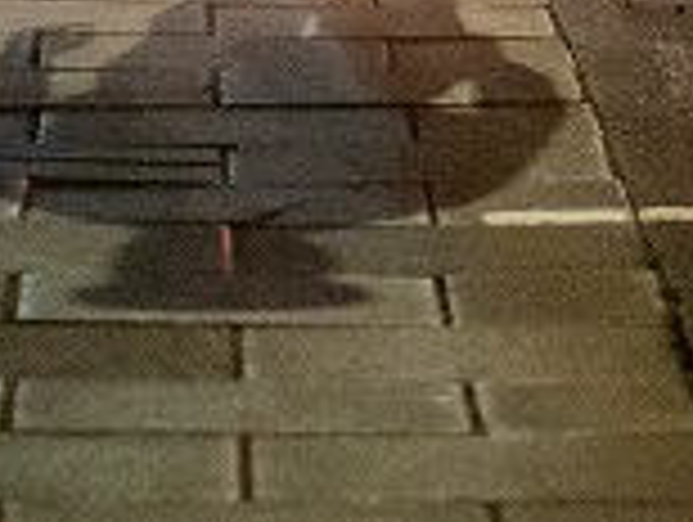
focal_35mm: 595
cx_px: 212
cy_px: -819
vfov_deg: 2.5
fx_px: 11937
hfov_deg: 3.3
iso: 10000
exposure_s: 1/320
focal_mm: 85
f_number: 2
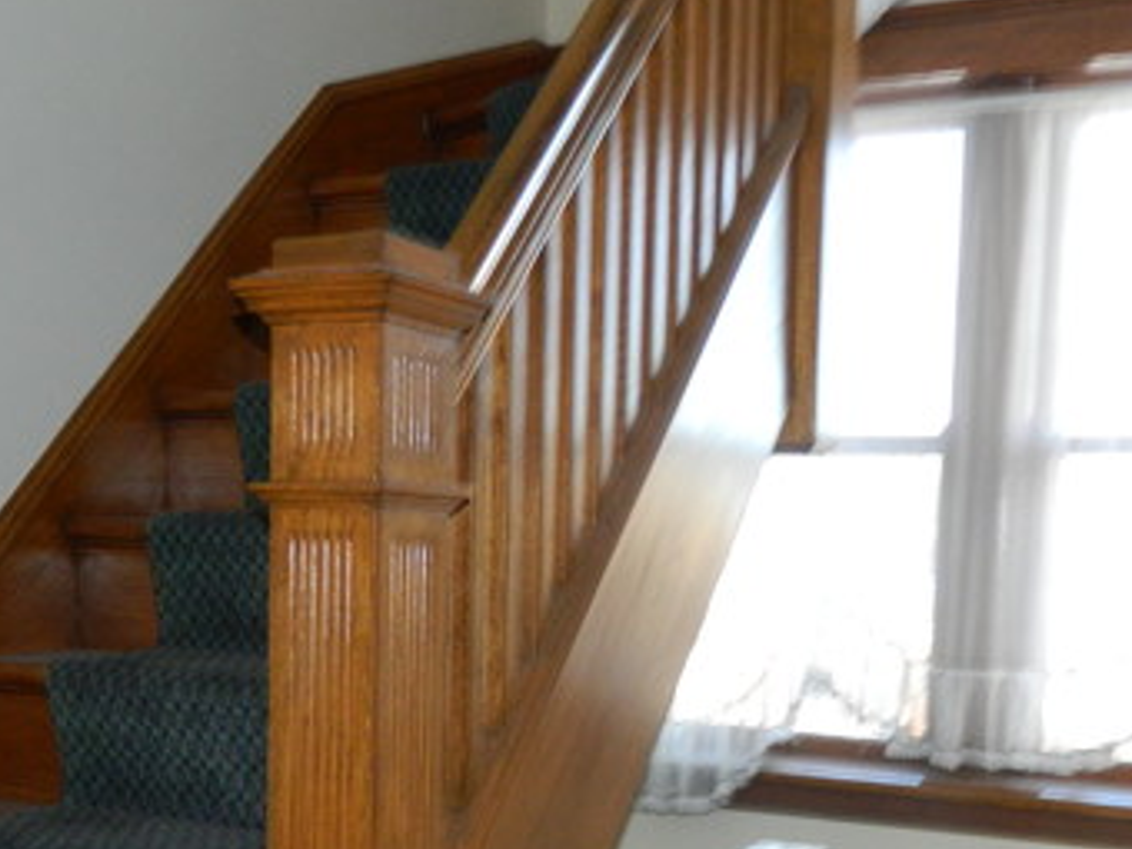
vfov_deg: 29.9
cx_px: 603
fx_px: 1537
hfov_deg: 40.4
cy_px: 726
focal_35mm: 47
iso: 180
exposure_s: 1/30
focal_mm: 4.5
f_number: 3.1
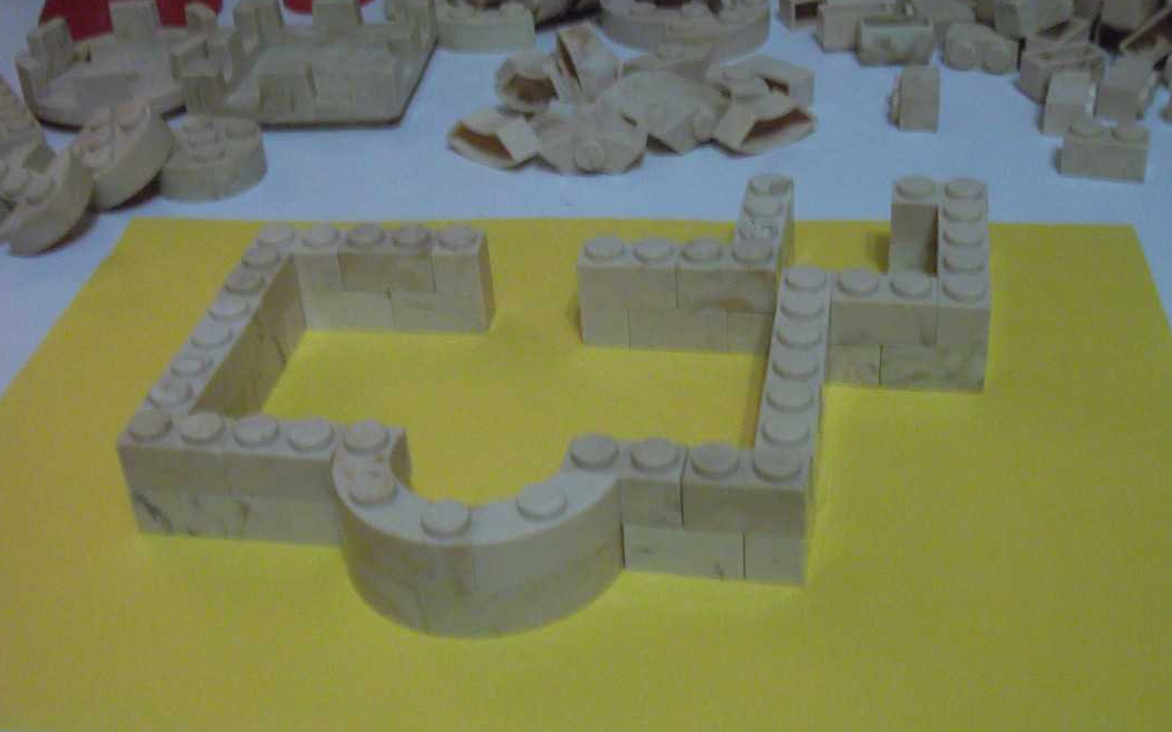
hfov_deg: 42.6
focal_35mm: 47
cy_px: 344
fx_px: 1501
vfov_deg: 27.4
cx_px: 584
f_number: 4.5
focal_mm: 7.8
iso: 640
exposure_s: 1/9
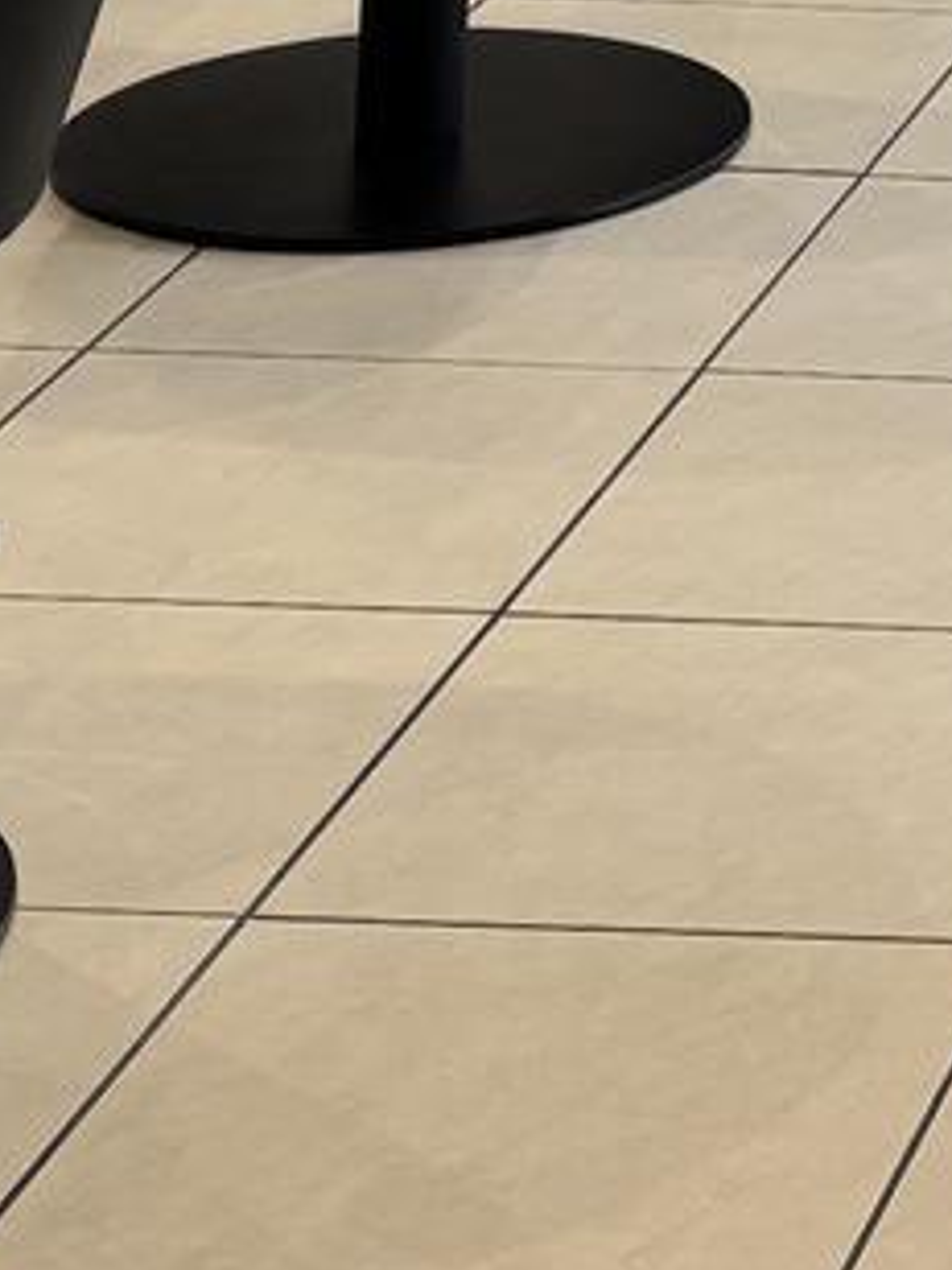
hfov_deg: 8.4
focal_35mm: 162
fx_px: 5940
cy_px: -1856
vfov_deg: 10.4
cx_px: 2267
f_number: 1.6
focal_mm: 5.96
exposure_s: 1/121
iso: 80
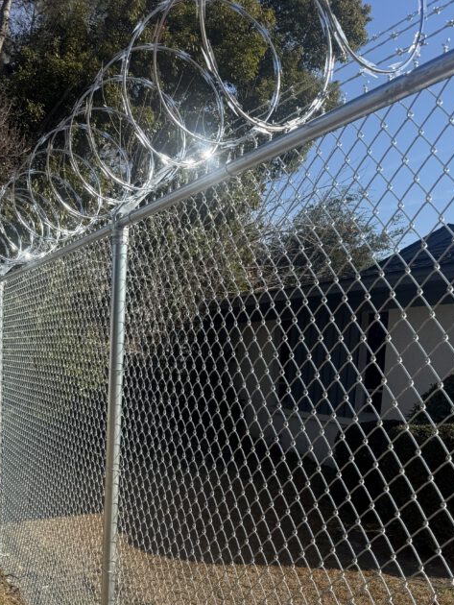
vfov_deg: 46.6
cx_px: 129
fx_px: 682
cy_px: 429
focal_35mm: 39
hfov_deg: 36.2
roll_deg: -2.1
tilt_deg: -6.9
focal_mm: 6.76
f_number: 1.78
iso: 80
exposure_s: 1/3021
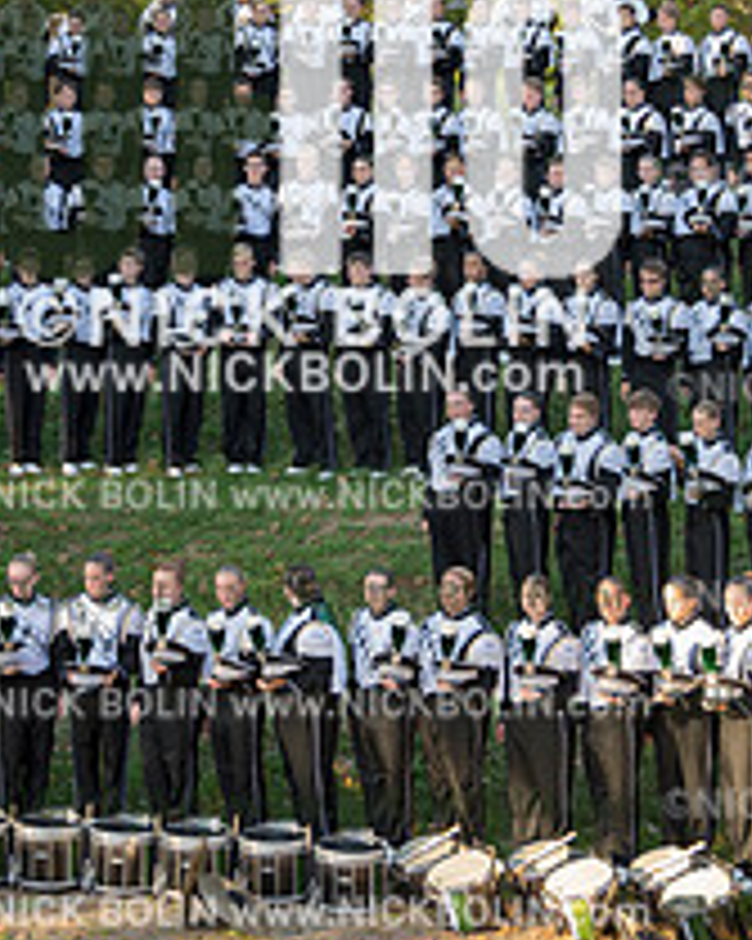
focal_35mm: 86
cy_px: 182
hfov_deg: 17.8
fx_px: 2394
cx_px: 302
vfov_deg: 21.9
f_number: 4
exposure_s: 1/100
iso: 125
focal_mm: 33
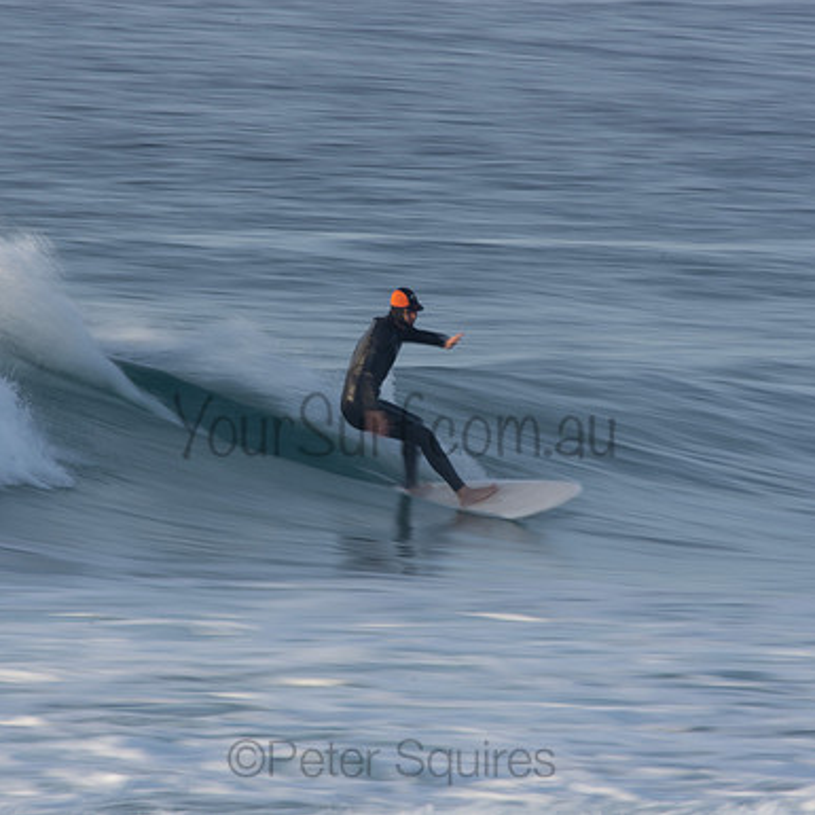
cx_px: 392
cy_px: 408
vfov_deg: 1.8
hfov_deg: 1.8
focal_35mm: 961
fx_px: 25598
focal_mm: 500
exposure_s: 1/20
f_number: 22
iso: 100
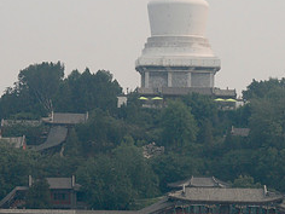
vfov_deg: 4.6
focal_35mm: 320
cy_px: 120
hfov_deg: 6.2
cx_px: 176
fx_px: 2635
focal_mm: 90
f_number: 7.1
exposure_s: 1/800
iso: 250
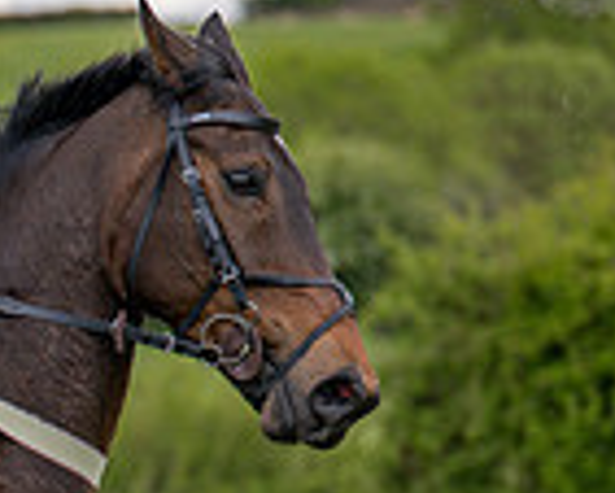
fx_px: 8561
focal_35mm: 470
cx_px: -668
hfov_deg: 4.1
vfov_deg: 3.3
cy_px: 648
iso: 200
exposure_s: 1/2000
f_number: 2.8
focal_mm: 95
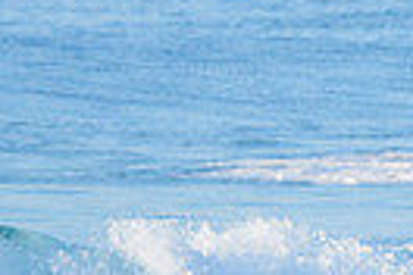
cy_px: 236
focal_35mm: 2204
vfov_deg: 0.6
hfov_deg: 0.9
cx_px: -369
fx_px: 25283
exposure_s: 1/2000
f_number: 5.6
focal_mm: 500
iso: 320
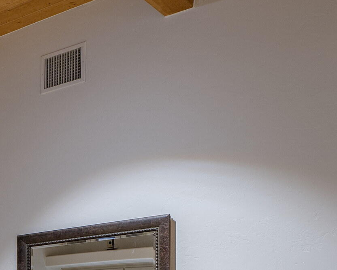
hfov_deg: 26.4
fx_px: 599
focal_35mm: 60
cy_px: 352
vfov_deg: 22.6
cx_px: -107
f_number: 9
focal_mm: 19
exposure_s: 2
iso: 100
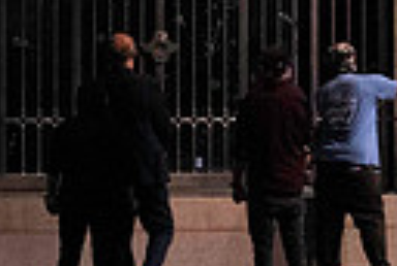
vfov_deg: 4.3
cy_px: -206
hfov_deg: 6.3
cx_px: 760
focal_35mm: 316
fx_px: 3493
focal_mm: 70
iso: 25600
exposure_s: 1/320
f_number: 6.3
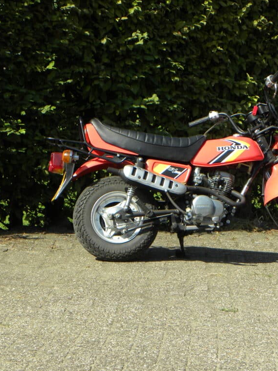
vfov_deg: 14.0
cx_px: 191
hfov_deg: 10.5
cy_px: 186
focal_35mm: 141
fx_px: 1510
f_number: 4
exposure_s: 1/310
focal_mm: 18.8
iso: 64
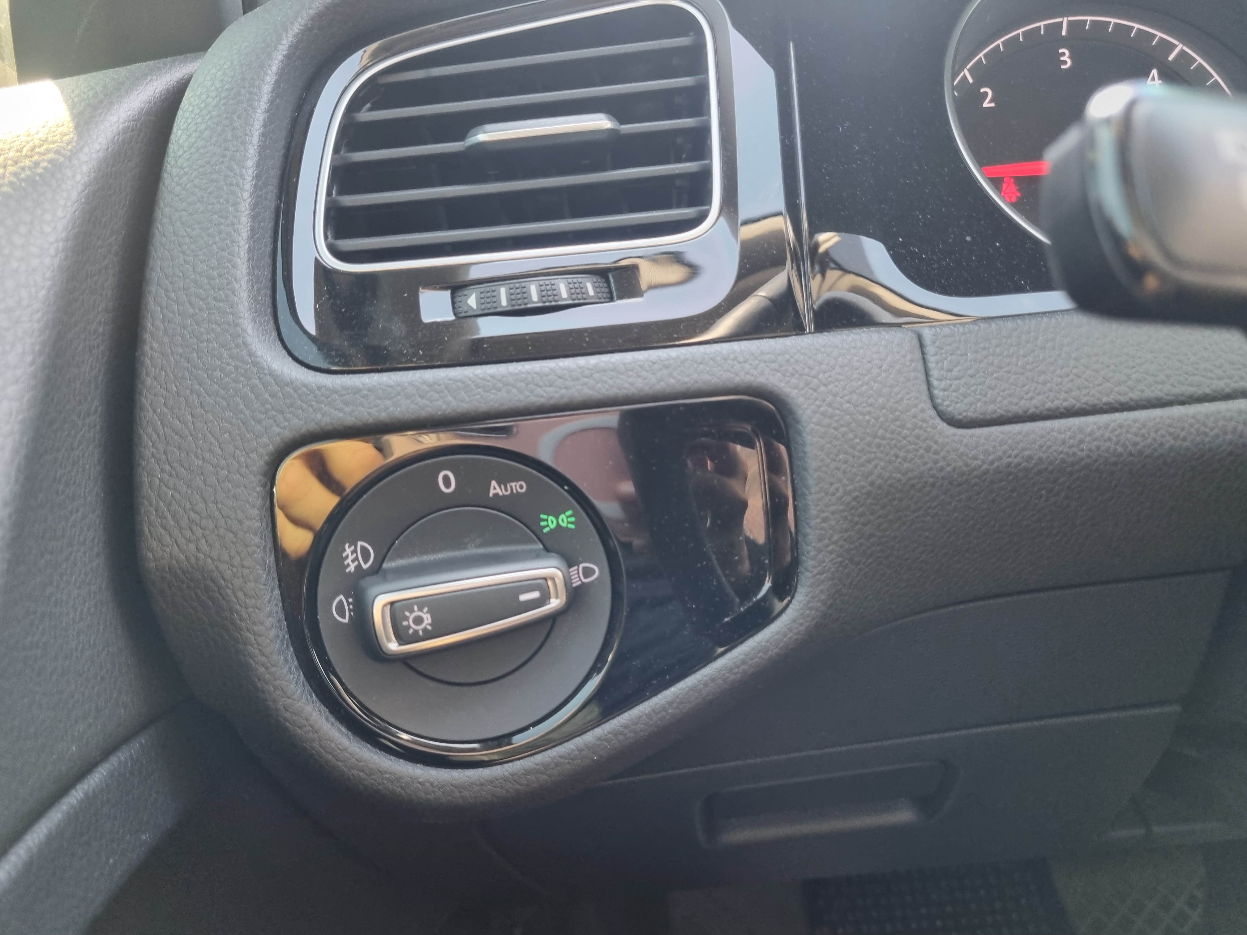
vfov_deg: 53.1
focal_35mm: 26
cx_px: 624
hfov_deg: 67.3
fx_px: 937
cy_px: 468
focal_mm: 5.4
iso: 250
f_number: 1.8
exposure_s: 1/60
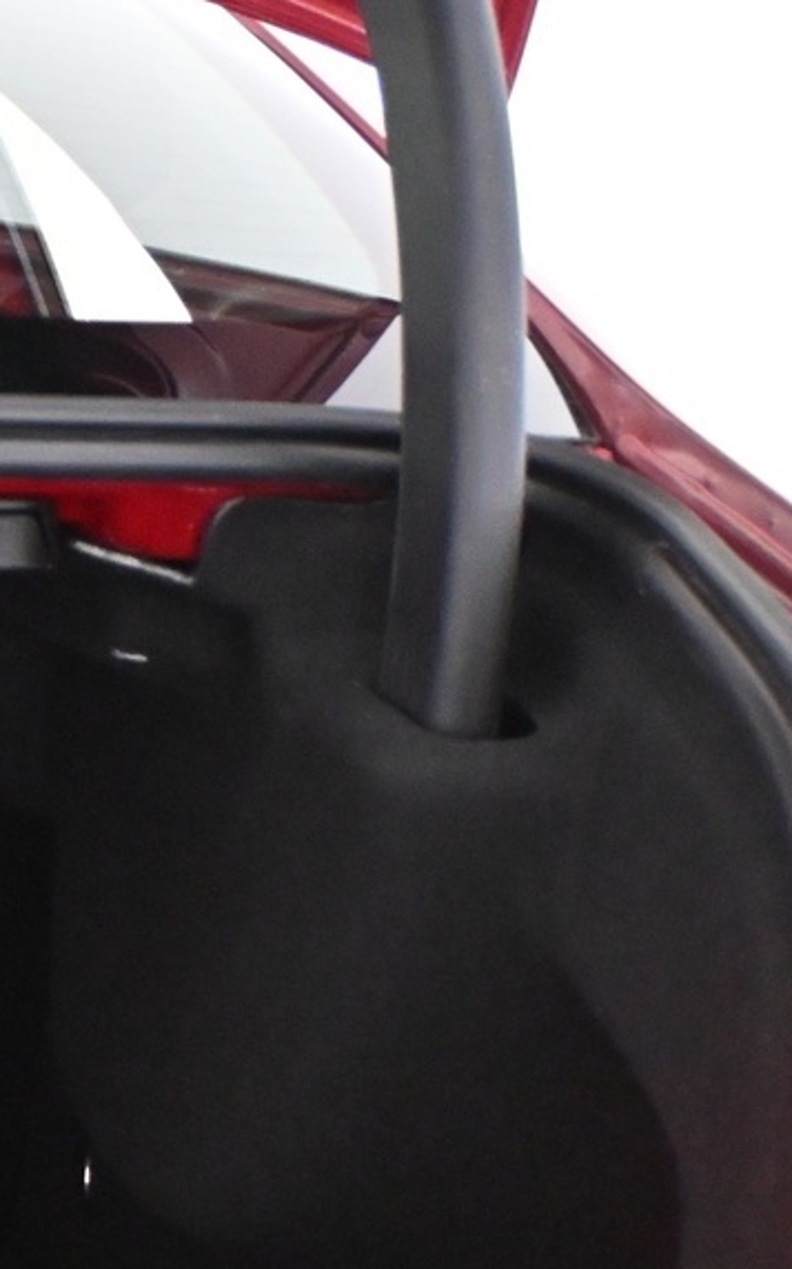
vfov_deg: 19.9
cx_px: -938
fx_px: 3595
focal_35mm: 104
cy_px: 852
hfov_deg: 11.1
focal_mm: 24
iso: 5600
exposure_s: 1/60
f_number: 4.2
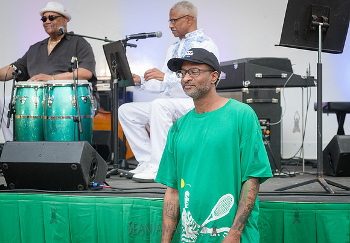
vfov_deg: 15.1
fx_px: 918
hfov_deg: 21.6
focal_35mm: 93
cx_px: 205
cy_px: 137
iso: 1000
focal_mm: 80
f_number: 4.5
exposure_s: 1/500
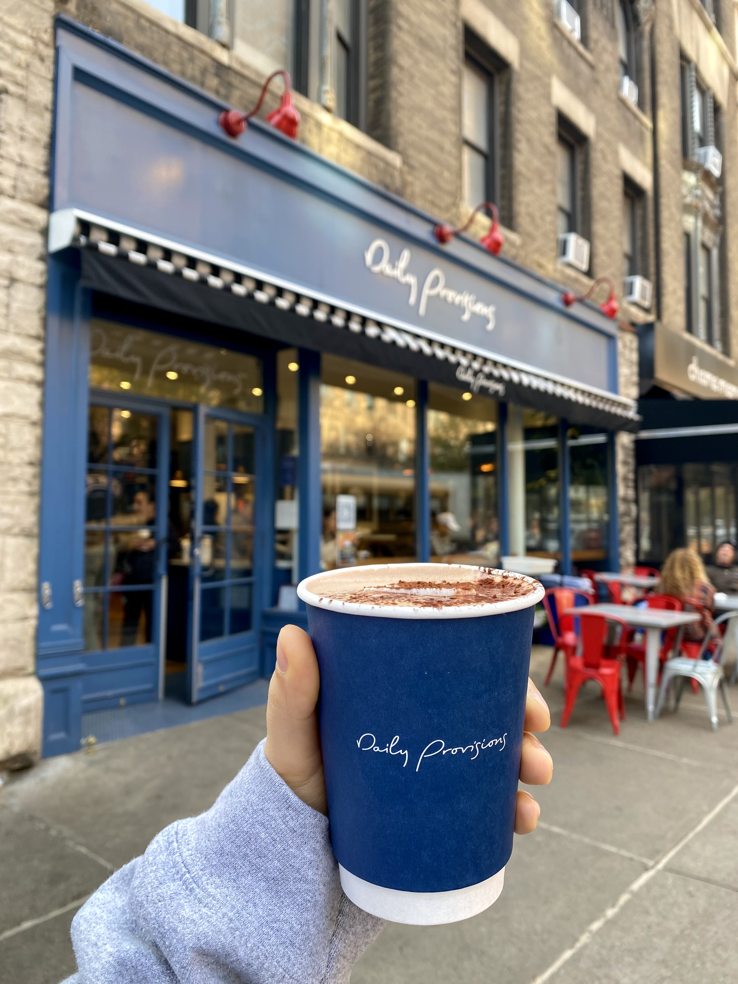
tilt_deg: +3.6
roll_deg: -0.9
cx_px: 369
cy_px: 492
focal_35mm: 26
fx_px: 739
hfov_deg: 53.1
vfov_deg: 67.3
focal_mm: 4.25
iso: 50
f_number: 1.8
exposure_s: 1/122
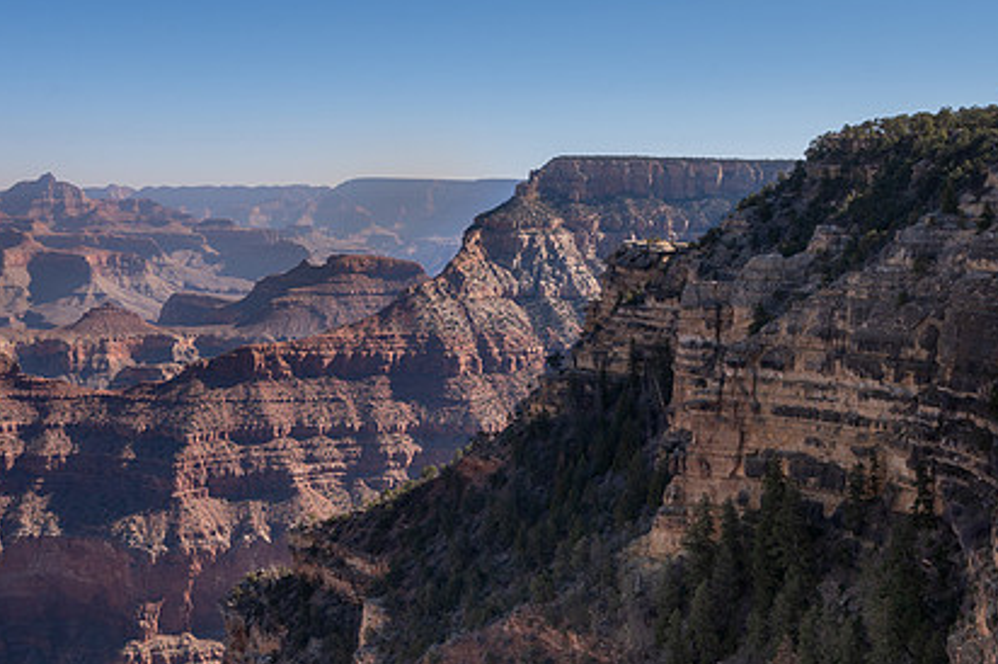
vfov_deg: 30.5
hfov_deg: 44.2
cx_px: 378
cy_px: 336
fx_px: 1219
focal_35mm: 44
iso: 400
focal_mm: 30
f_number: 8
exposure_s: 1/800
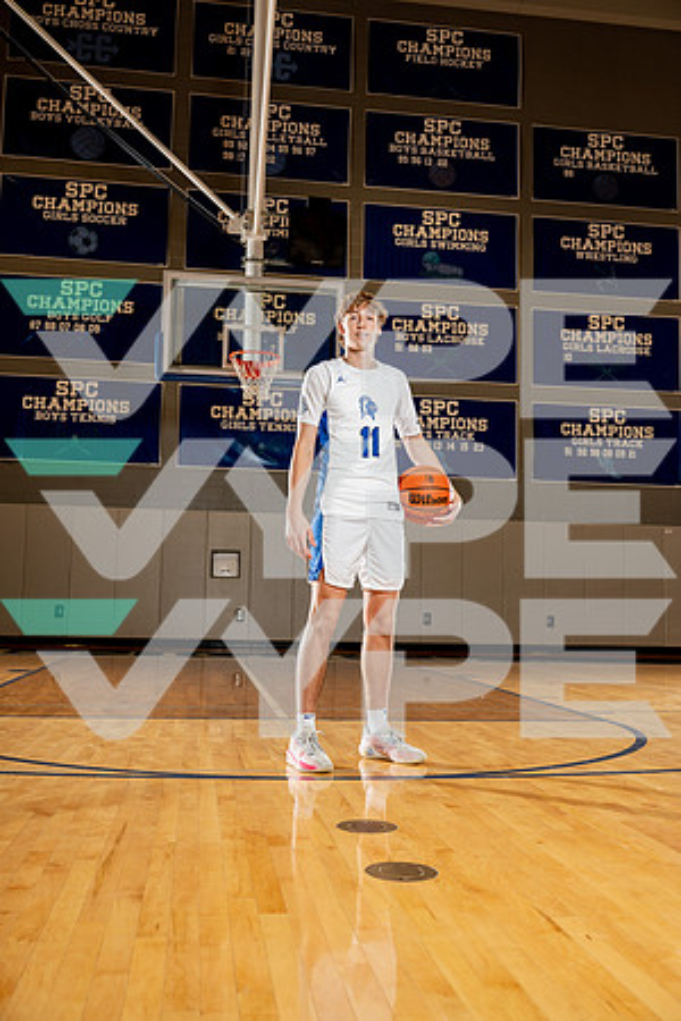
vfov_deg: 54.4
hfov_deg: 37.9
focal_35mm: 35
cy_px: 510
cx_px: 340
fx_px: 993
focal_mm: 35
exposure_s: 1/250
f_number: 4
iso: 250
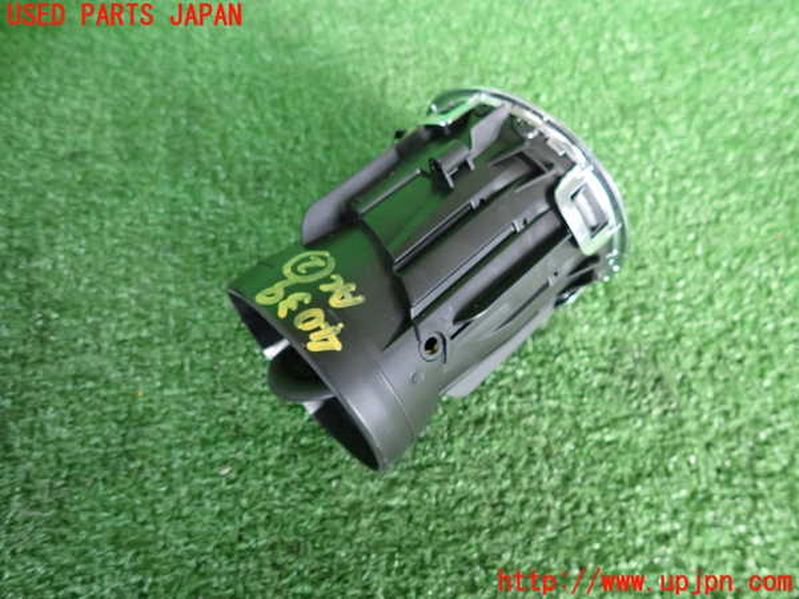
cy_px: 300
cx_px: 400
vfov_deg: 54.9
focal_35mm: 25
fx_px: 577
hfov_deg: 69.4
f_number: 2
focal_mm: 4.5
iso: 250
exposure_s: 1/30
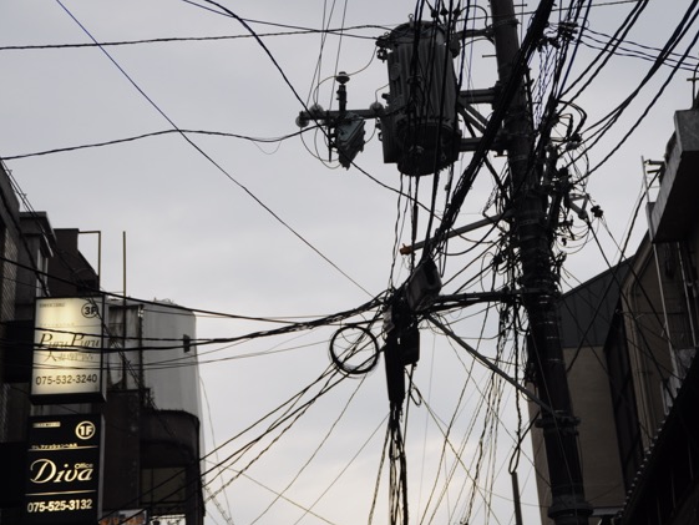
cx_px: 378
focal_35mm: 69
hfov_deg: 28.1
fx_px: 1394
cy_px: 264
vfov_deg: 21.3
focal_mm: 42
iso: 400
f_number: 5.6
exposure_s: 1/320
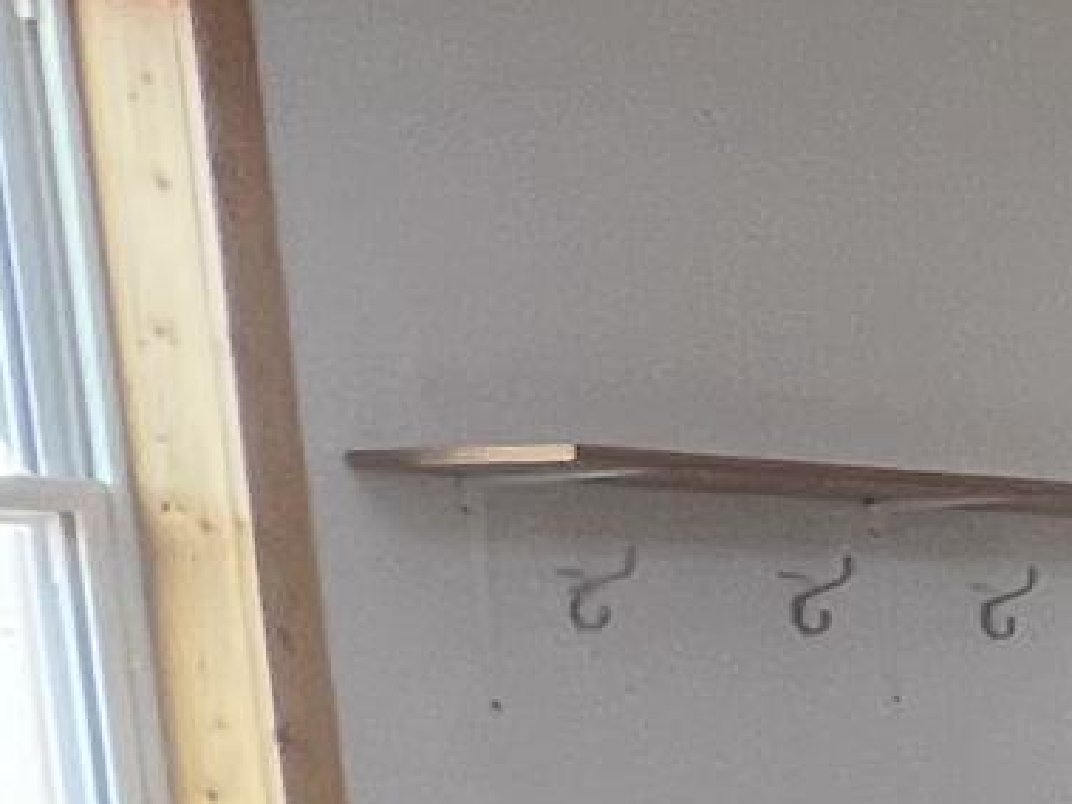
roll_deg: +0.7
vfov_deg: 13.7
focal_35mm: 103
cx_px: 3103
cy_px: 1118
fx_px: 3189
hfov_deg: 11.7
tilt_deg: -8.3
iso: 80
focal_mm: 1.57
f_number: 1.8
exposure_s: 1/99
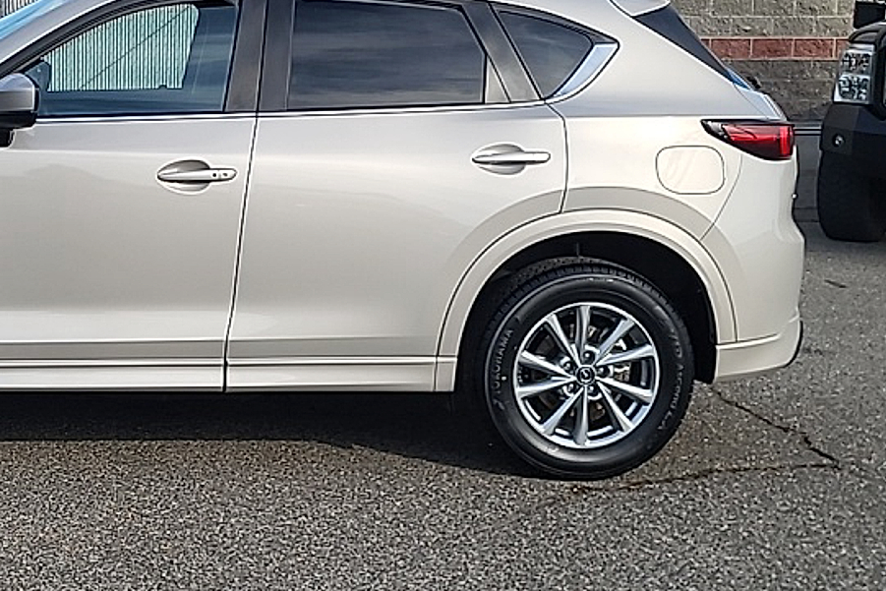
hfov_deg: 39.1
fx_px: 1181
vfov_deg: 28.0
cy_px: 245
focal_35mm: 48
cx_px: 144
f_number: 1.8
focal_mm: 5.4
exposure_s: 1/1654
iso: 50
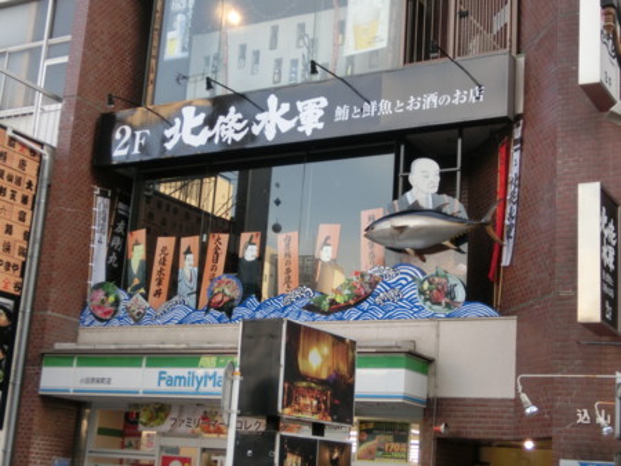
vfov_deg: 25.7
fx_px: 1023
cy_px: 233
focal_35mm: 57
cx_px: 310
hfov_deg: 33.8
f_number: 4.5
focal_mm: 10.11
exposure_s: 1/125
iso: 160
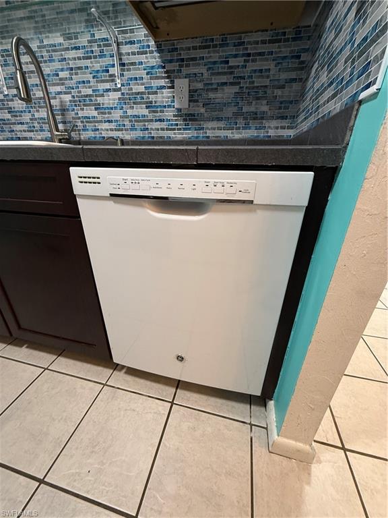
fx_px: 209
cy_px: 259
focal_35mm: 14
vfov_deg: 102.1
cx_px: 194
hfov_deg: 85.7
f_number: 2.2
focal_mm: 2.22
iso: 250
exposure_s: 1/60
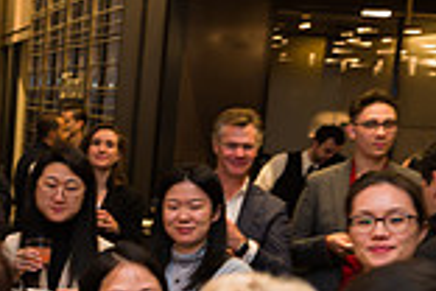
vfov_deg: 15.0
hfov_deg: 20.5
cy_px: 305
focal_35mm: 89
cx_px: -157
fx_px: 1078
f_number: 3.2
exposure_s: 1/200
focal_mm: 24
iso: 400
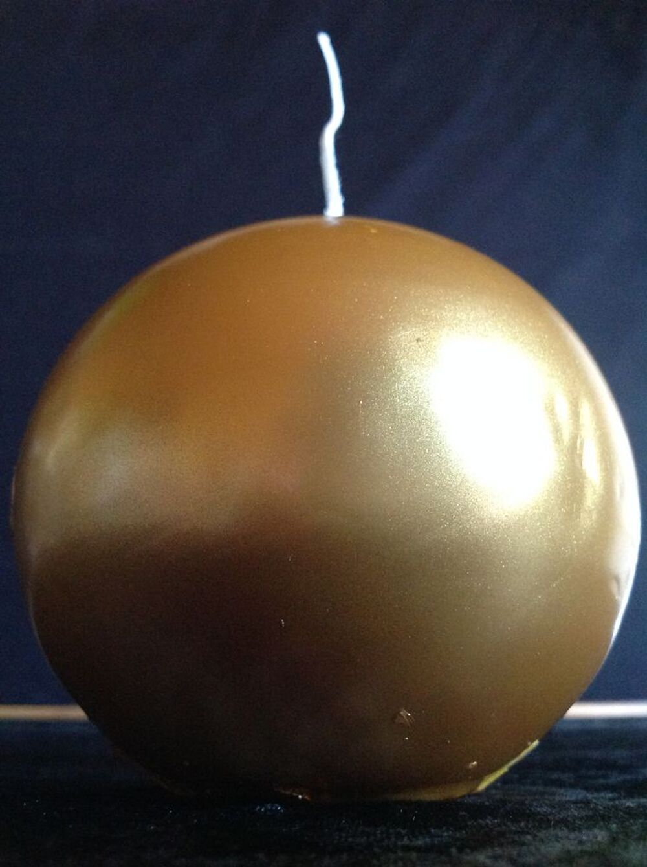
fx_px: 875
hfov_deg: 40.6
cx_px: 324
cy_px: 434
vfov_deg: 52.7
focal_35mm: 35
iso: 640
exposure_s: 1/15
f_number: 2.4
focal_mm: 4.28
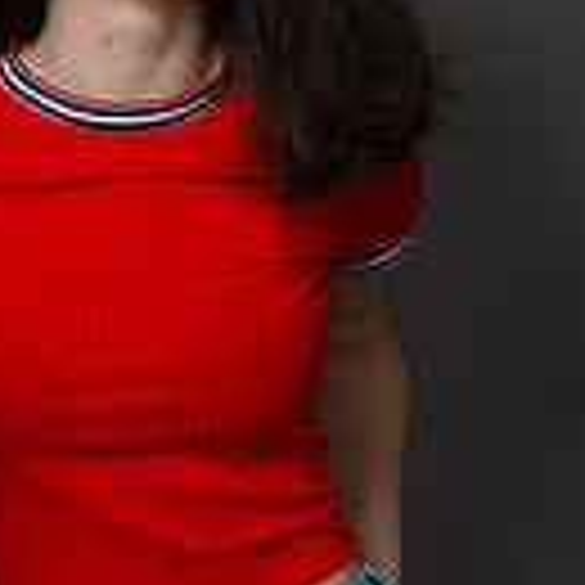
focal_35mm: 162
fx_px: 3097
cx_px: 212
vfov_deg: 10.8
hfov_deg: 10.8
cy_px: 382
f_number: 9
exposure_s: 1/160
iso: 100
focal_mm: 55
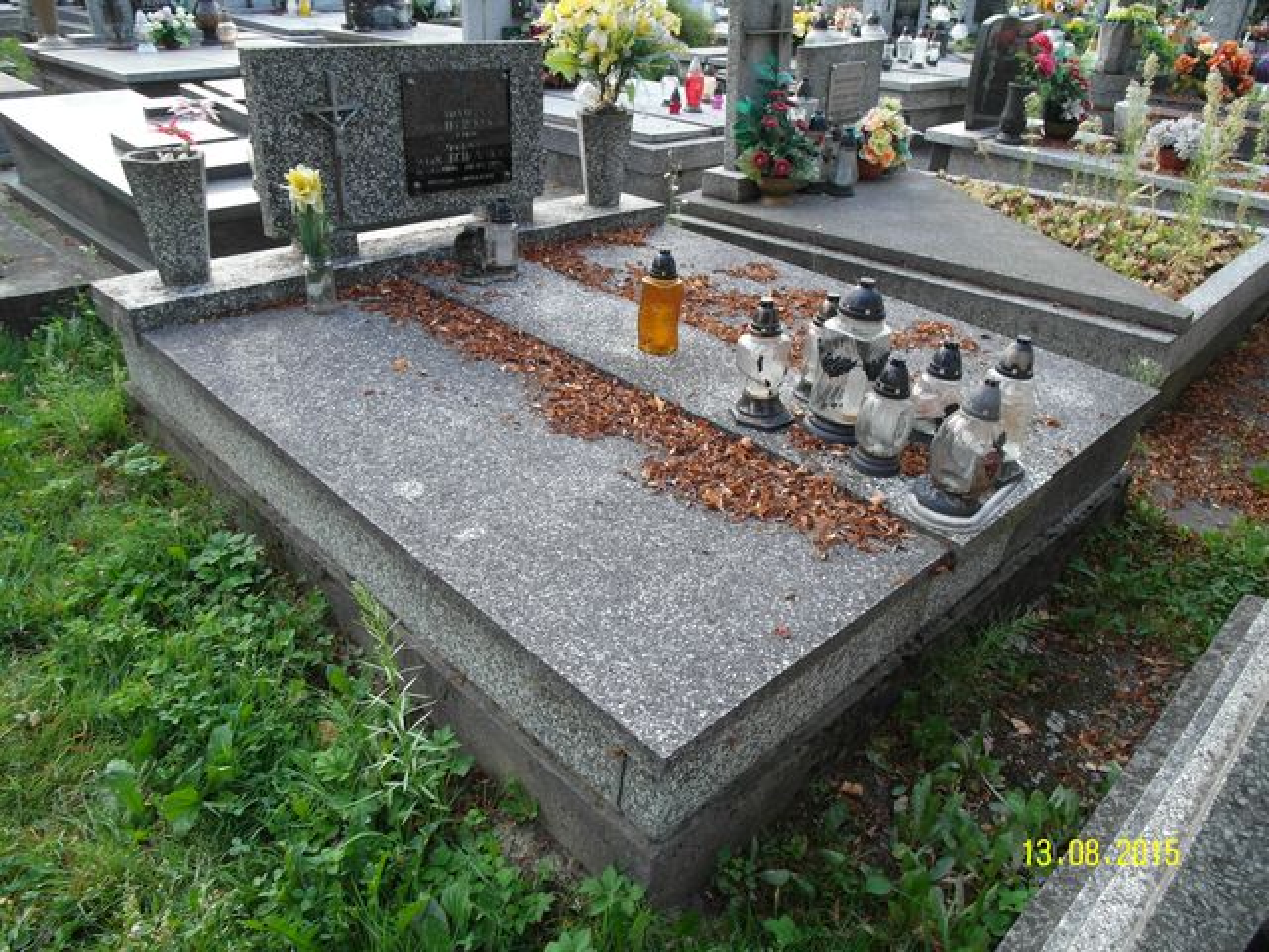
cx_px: 634
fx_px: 1100
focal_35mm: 30
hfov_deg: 60.0
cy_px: 476
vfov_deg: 46.8
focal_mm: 6.5
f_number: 3.2
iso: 100
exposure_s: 1/60
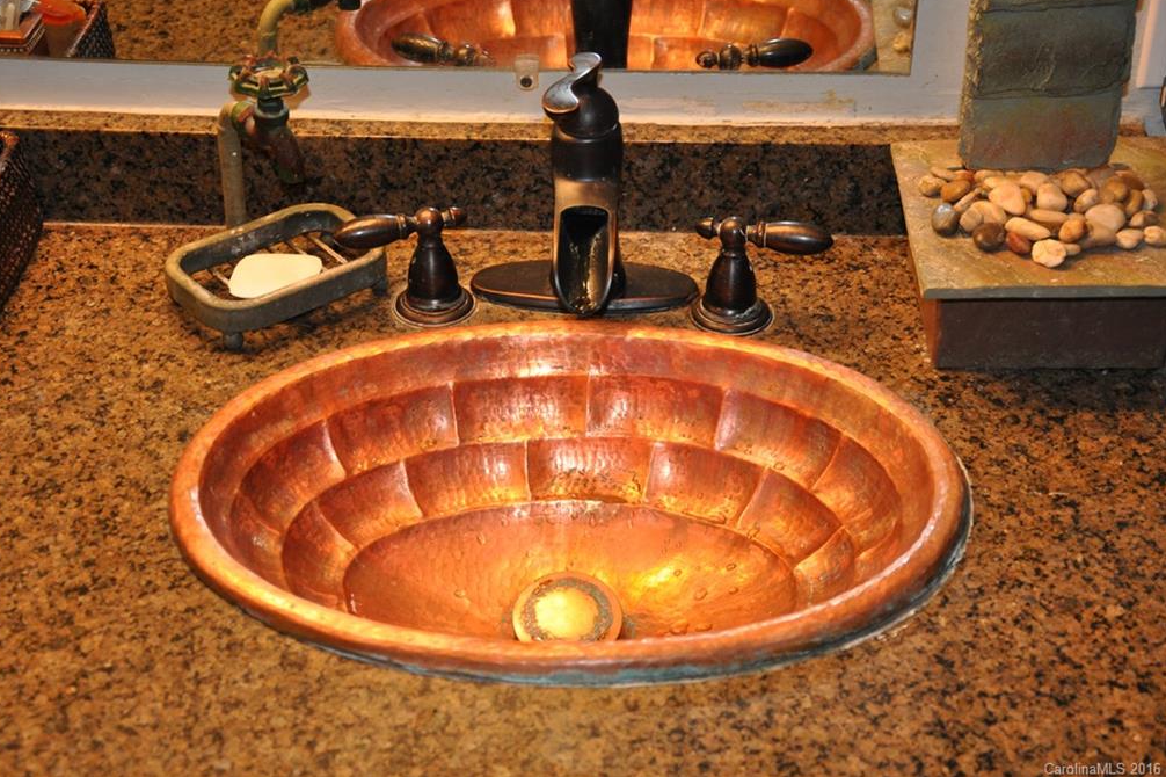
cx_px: 576
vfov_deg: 22.2
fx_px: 1975
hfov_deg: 32.9
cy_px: 386
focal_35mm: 61
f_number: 4.5
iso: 800
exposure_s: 1/60
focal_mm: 40
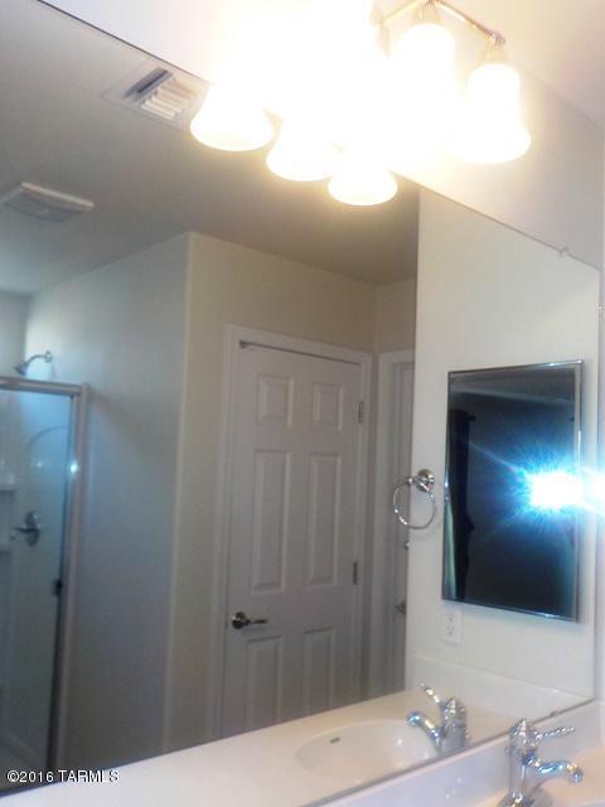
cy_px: 404
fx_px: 699
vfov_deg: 60.0
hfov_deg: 46.8
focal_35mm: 30
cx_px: 302
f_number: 3.3
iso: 160
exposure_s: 1/30
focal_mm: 4.1
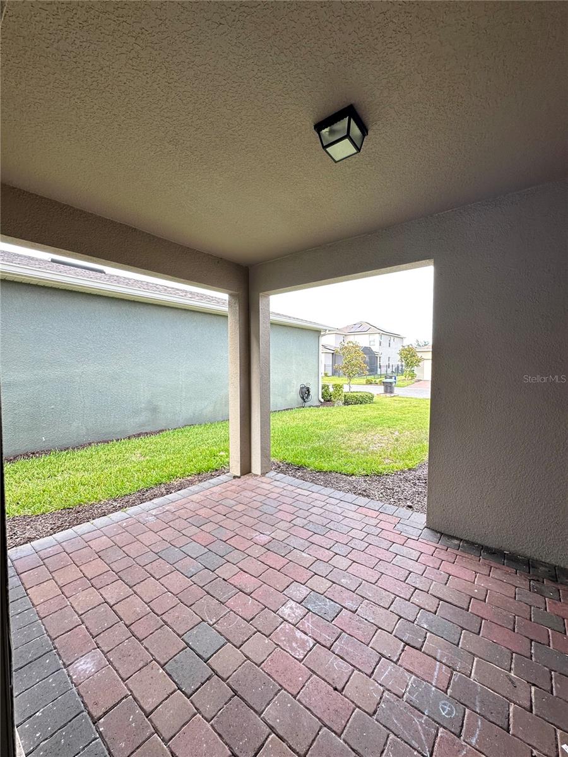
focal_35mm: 14
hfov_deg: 85.7
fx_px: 306
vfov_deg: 102.1
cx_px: 284
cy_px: 378
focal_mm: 2.22
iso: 50
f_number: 2.2
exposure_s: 1/99
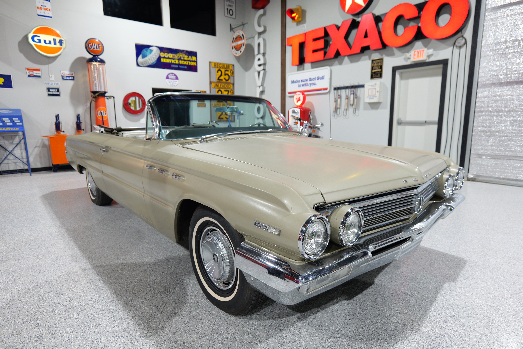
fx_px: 291
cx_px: 262
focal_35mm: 20
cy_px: 174
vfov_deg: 61.9
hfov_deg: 84.0
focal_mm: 20
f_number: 3.5
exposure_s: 1/60
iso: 640
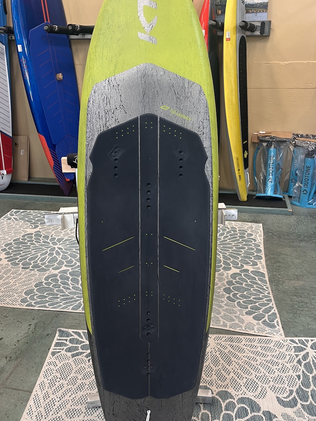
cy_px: 188
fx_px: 390
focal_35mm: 32
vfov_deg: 56.7
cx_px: 159
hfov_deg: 44.2
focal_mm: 5.1
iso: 100
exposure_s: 1/60
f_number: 1.6
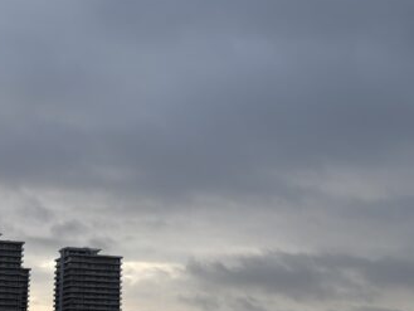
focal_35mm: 81
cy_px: 14
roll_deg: +0.2
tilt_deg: +22.0
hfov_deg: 24.0
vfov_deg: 17.9
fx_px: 969
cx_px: 146
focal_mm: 5.96
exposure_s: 1/641
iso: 50
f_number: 1.6
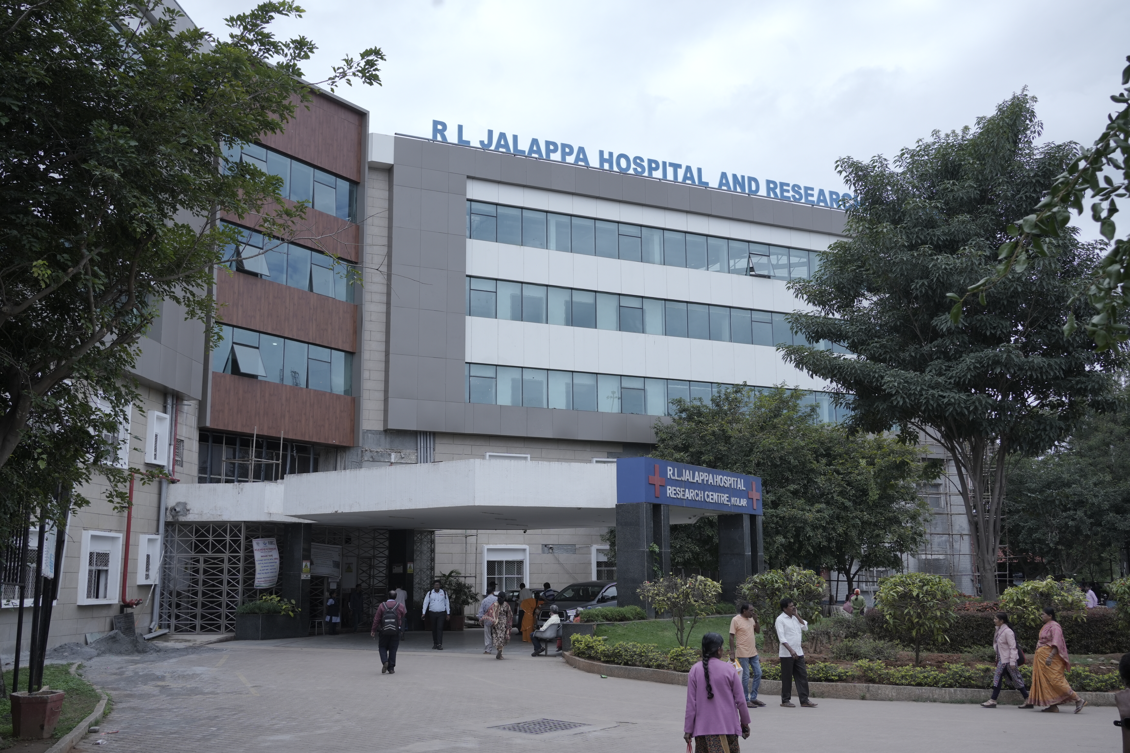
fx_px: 1099
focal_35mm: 35
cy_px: 376
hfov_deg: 54.4
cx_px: 565
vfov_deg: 37.9
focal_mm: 35
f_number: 7.1
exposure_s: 1/400
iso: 200
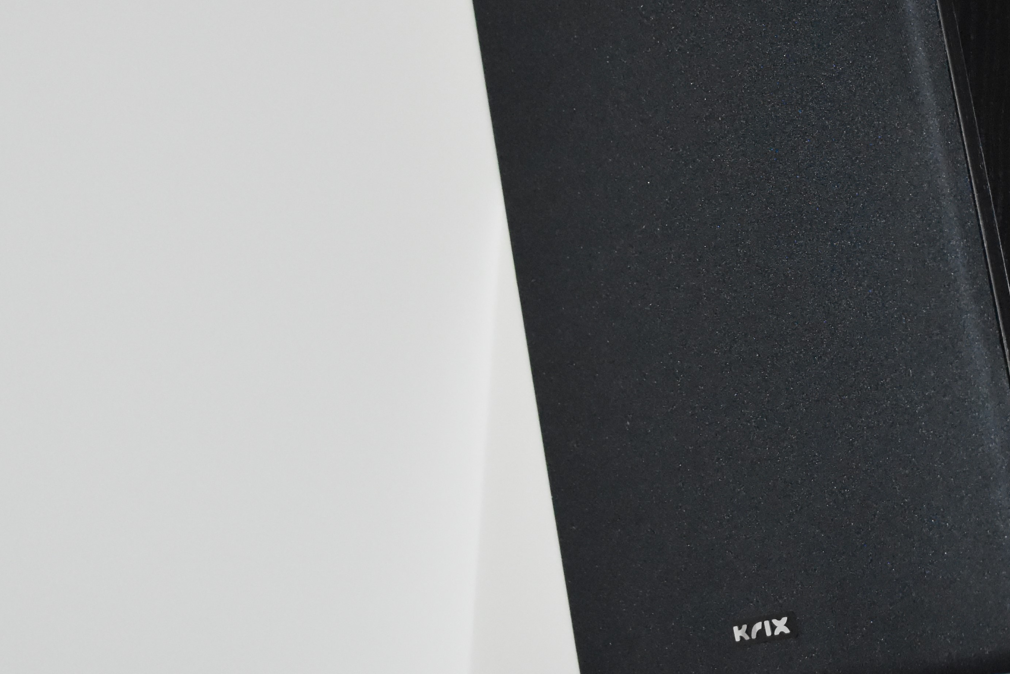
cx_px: 908
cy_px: 129
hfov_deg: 28.1
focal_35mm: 69
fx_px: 1936
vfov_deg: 19.5
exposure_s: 1/60
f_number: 3.8
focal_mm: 24
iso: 3600
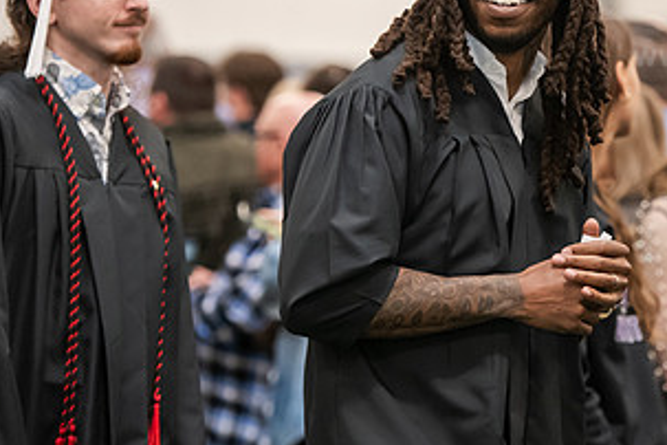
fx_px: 4613
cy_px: 102
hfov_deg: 8.3
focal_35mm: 249
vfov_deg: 5.5
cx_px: 533
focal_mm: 130
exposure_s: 1/200
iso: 2500
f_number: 3.2
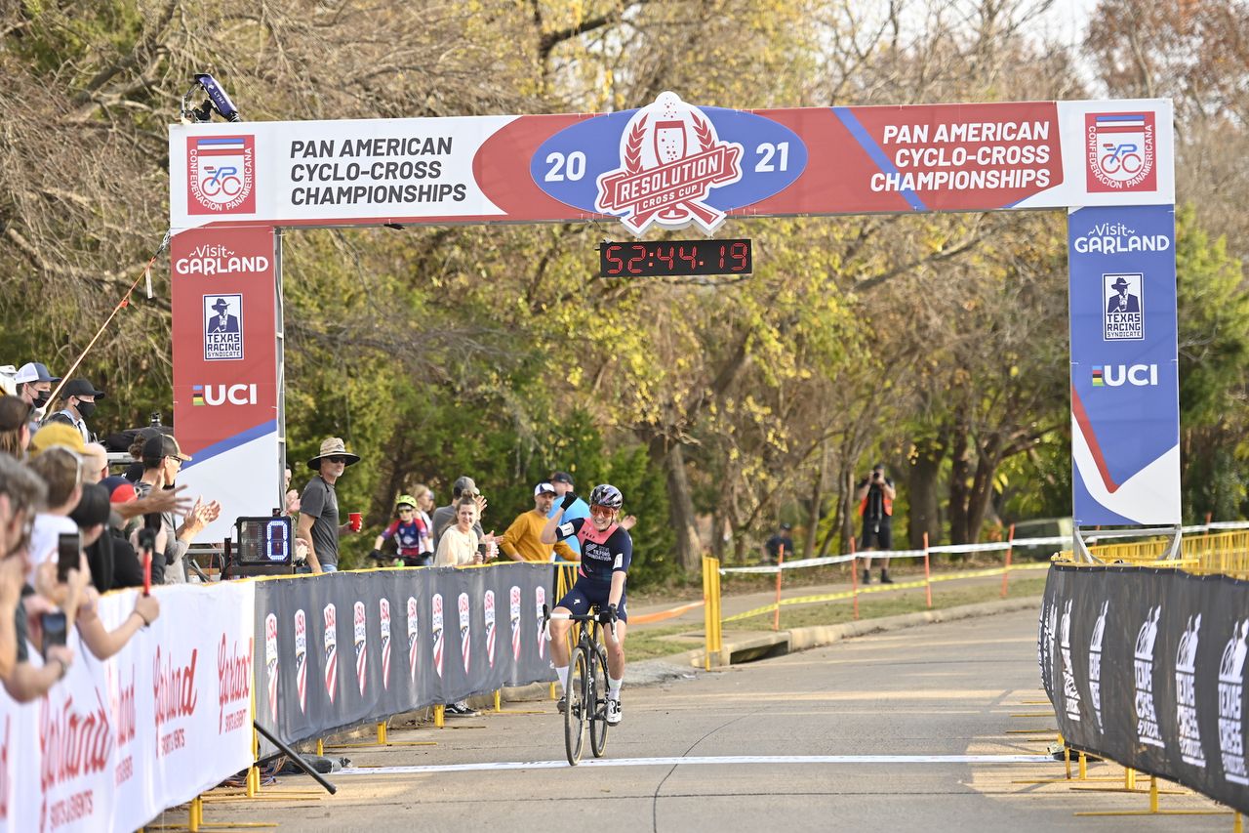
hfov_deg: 15.2
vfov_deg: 10.2
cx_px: 624
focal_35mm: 135
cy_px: 416
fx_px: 4683
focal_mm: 135
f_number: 2.8
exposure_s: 1/2000
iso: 400
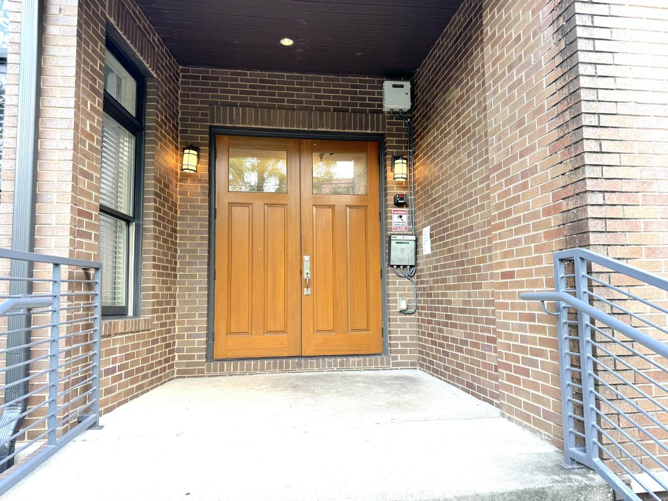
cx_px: 334
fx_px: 463
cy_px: 250
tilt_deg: +5.2
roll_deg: +0.2
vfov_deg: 56.8
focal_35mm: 24
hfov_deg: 71.6
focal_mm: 6.76
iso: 64
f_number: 1.78
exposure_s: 1/120
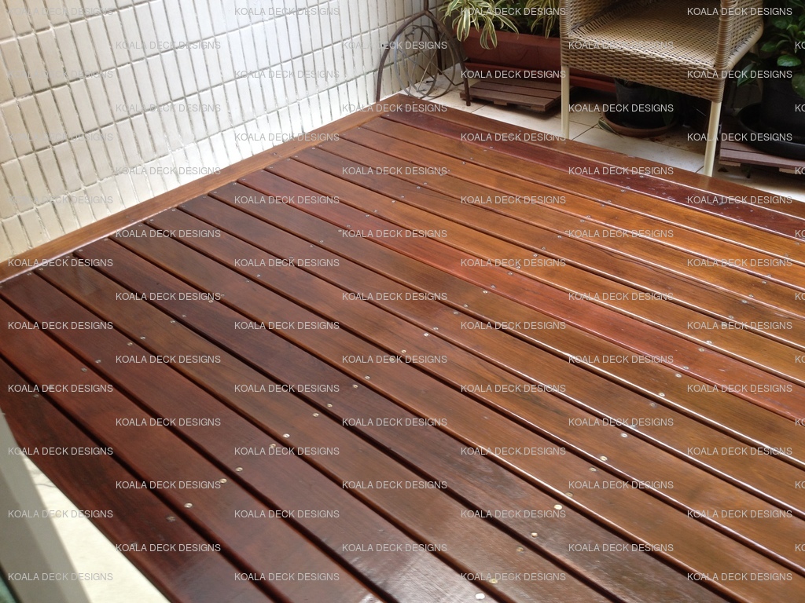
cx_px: 402
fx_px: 814
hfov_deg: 52.6
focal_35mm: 35
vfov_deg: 40.7
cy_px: 302
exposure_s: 1/30
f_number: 2.4
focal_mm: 4.28
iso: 50
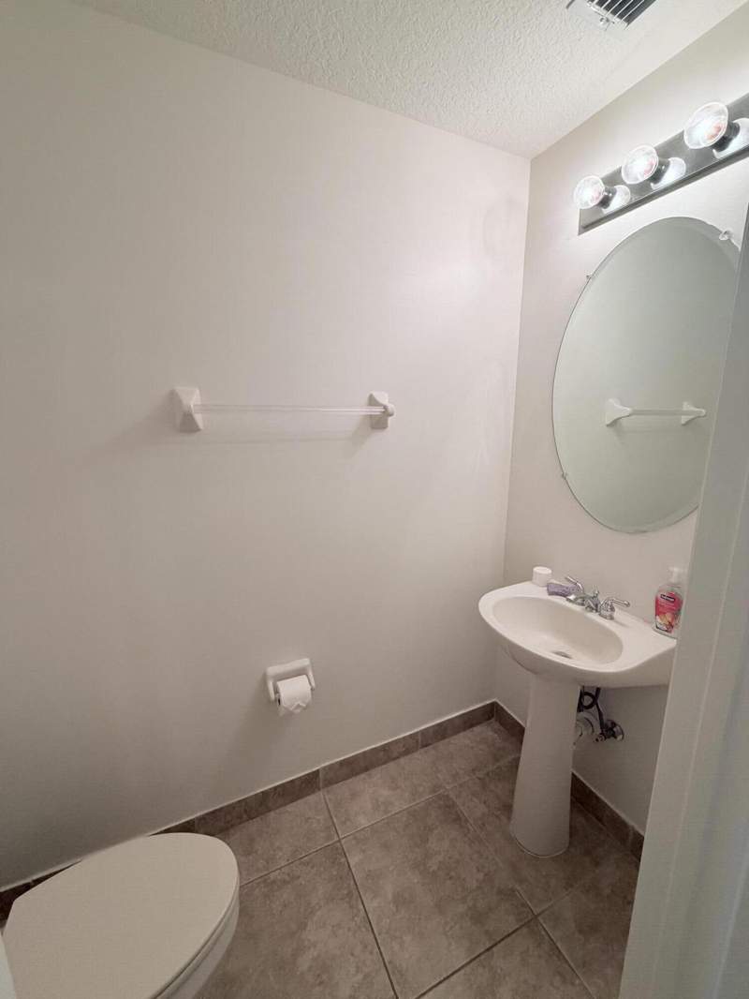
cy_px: 500
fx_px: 404
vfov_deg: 102.1
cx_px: 374
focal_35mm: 14
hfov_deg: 85.7
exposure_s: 1/120
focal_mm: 2.22
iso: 200
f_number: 2.2
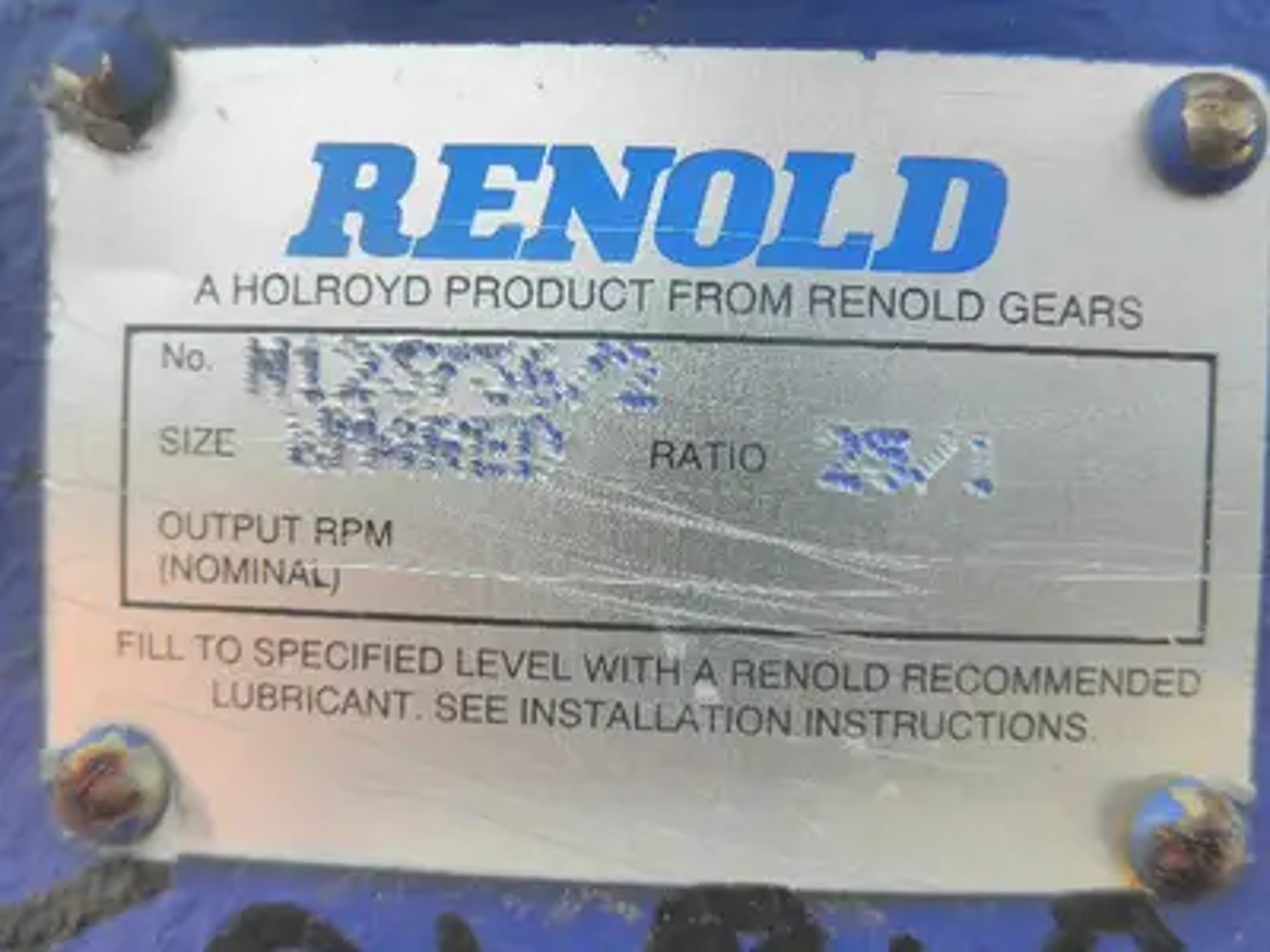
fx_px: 1027
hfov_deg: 63.4
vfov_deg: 49.7
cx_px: 635
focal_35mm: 28
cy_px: 476
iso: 64
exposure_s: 1/200
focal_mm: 5
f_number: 3
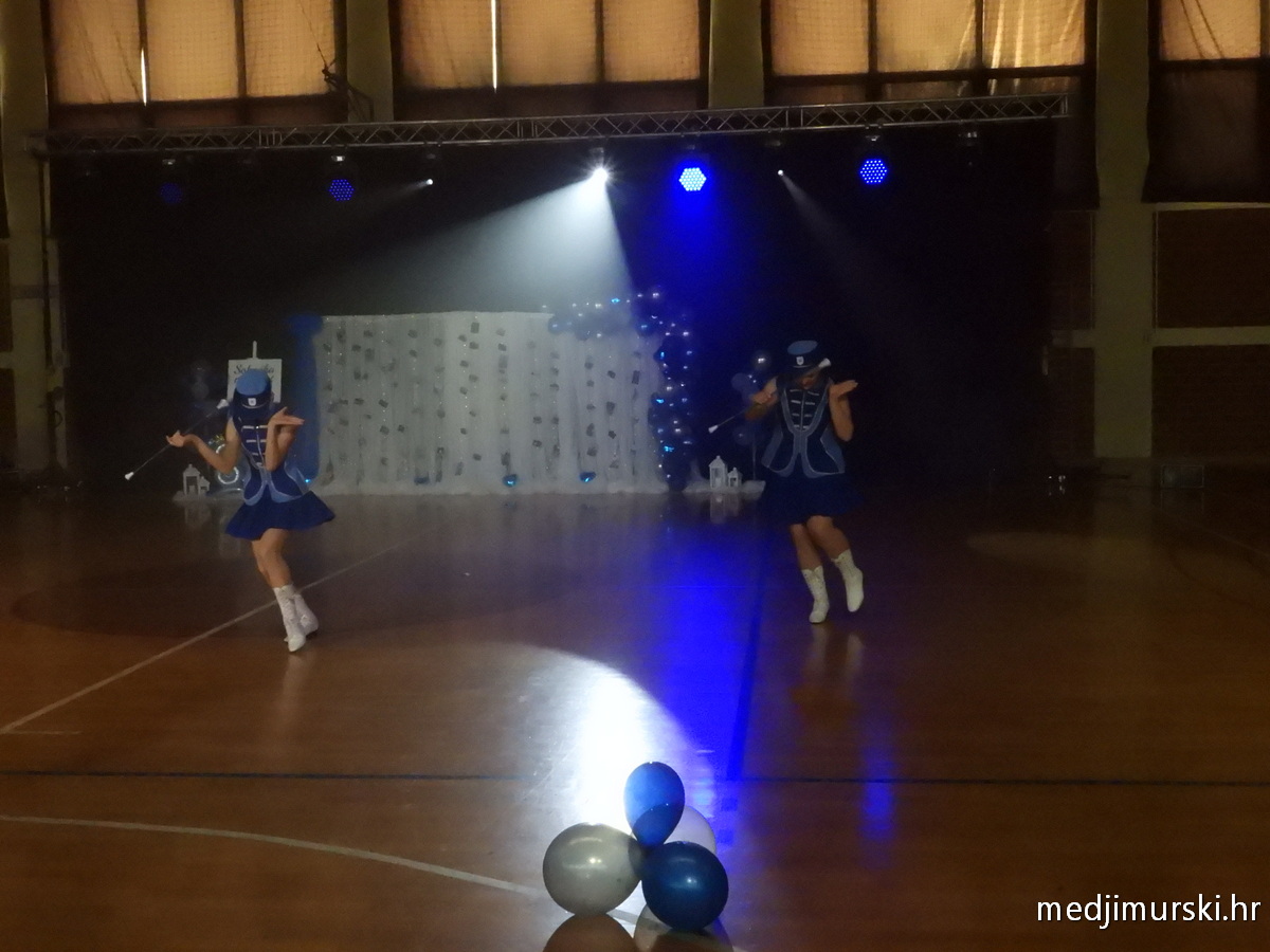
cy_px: 476
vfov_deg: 35.1
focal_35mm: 41
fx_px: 1504
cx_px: 635
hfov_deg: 45.8
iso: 3200
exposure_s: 1/320
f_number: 8
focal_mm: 7.4
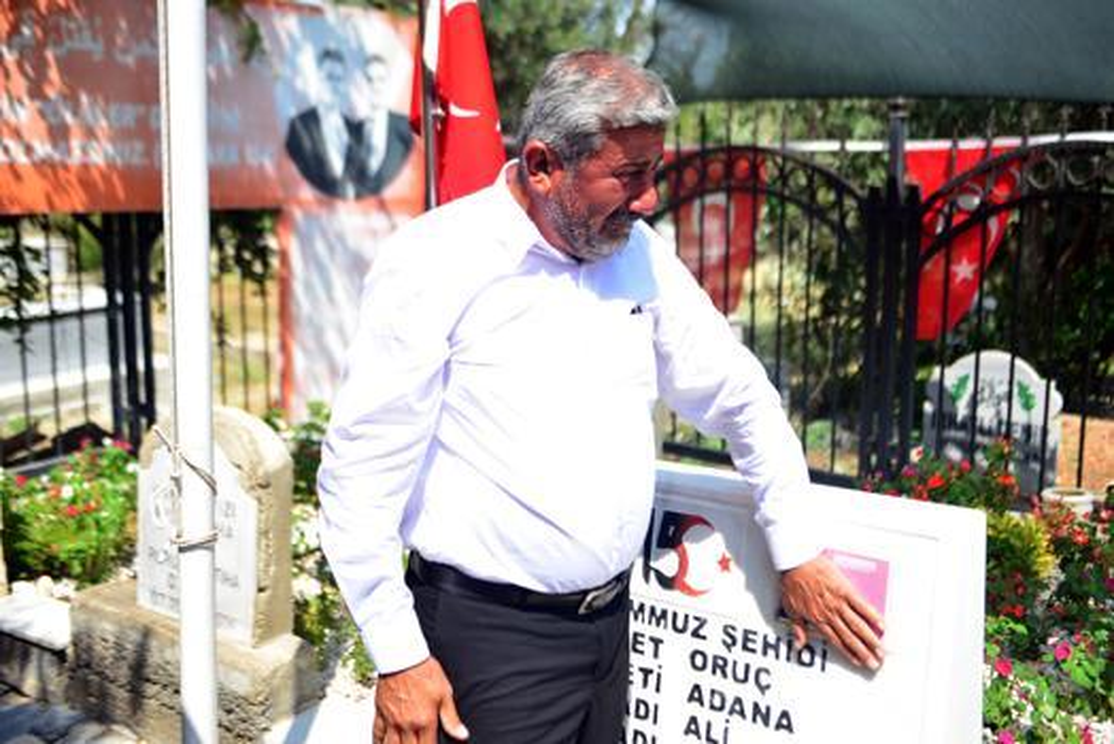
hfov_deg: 50.7
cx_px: 557
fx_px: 1176
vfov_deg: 35.1
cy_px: 372
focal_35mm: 38
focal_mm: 38
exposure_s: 1/1600
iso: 200
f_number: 2.8
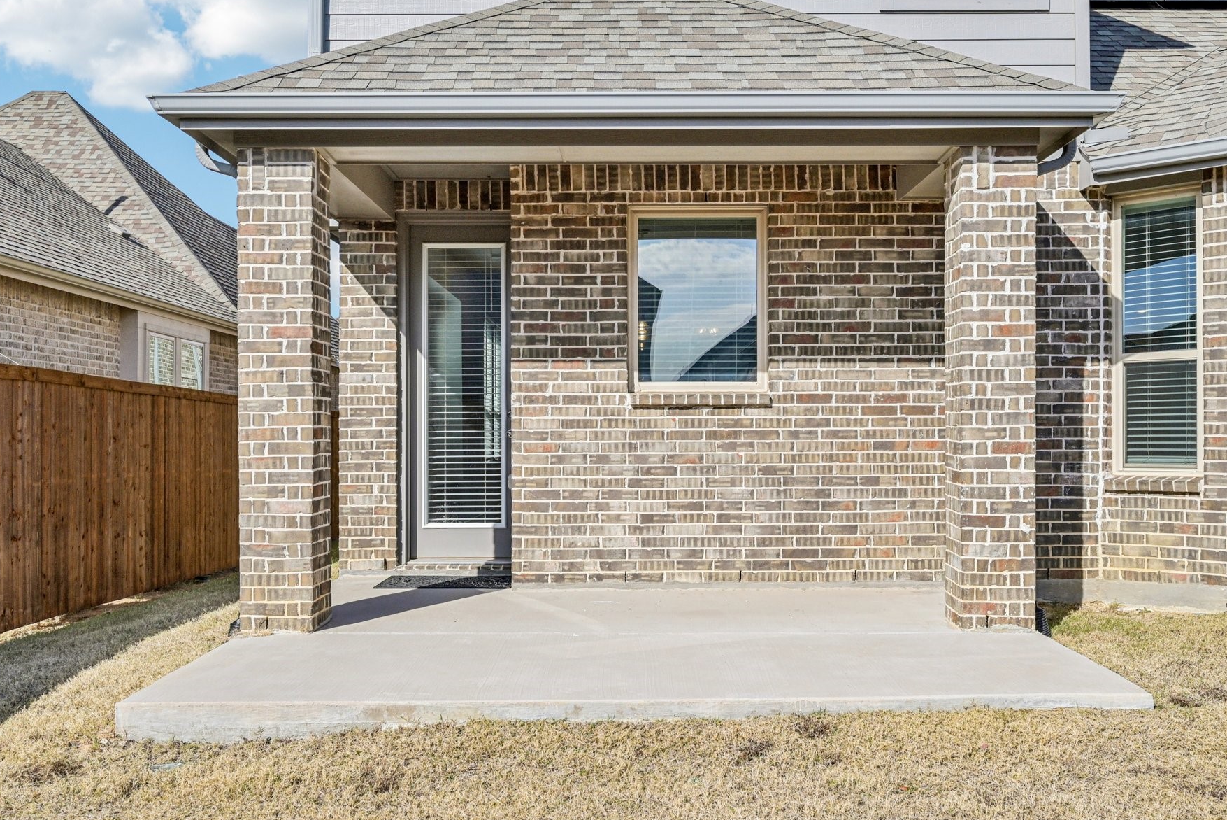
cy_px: 374
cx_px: 638
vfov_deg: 37.9
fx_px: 1193
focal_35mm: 35
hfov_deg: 54.4
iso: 400
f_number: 8
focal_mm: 30
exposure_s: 1/1250
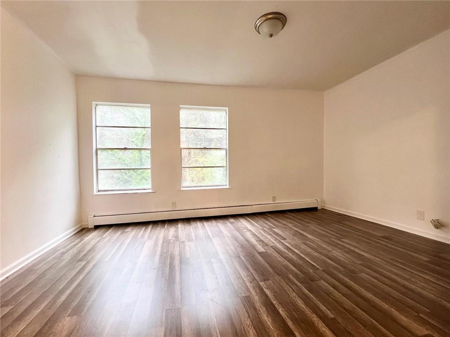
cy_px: 168
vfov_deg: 89.9
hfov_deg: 106.2
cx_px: 225
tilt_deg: -2.1
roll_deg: +0.6
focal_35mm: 13
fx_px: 169
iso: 250
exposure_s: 1/60
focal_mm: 1.57
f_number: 1.8
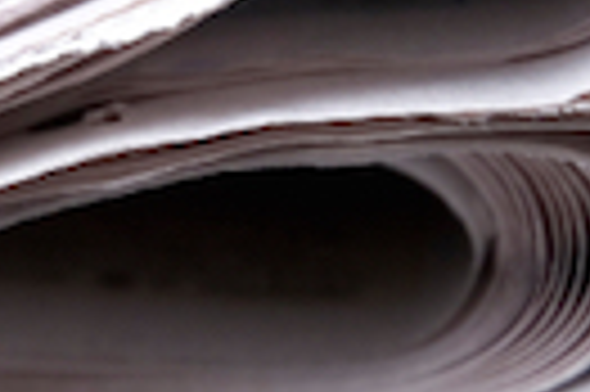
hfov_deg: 4.3
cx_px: 117
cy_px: 32
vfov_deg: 2.8
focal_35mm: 485
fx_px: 7939
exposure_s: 1/125
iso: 100
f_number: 4.5
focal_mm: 70
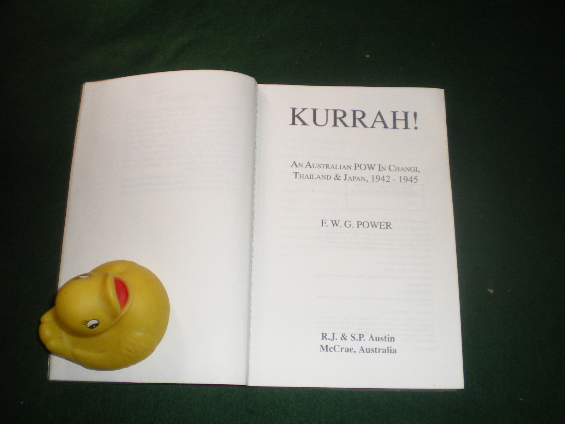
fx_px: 620
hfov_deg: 49.0
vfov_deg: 37.7
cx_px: 282
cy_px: 212
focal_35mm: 38
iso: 200
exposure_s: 1/50
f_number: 3.1
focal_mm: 6.3
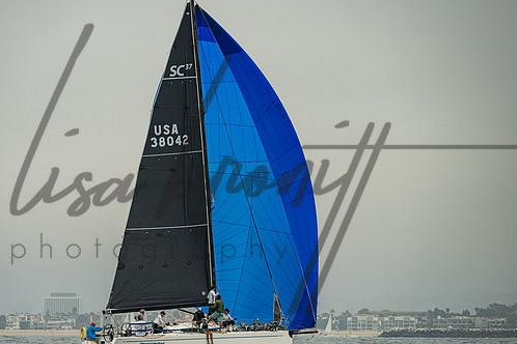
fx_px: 3762
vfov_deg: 5.2
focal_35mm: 262
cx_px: 206
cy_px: 191
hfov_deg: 7.9
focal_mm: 200
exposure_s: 1/2500
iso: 400
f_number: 6.3
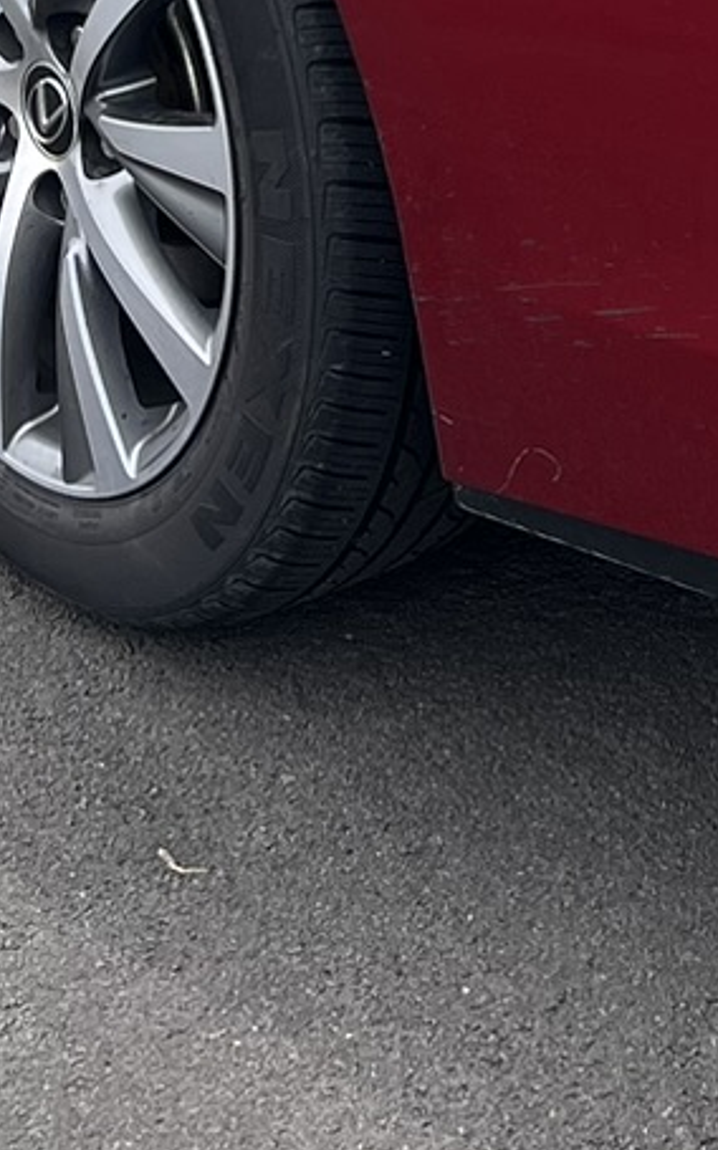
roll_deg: -0.5
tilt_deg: -16.9
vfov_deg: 15.9
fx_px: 3886
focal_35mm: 124
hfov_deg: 10.5
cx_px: 685
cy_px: -389
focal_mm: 5.7
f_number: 1.5
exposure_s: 1/1869
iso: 50
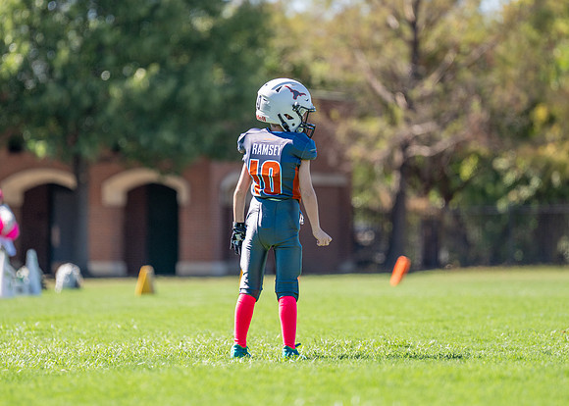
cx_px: 263
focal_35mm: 313
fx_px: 5058
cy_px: 174
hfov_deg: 6.4
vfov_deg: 4.6
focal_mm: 200
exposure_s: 1/2000
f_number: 2.8
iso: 160
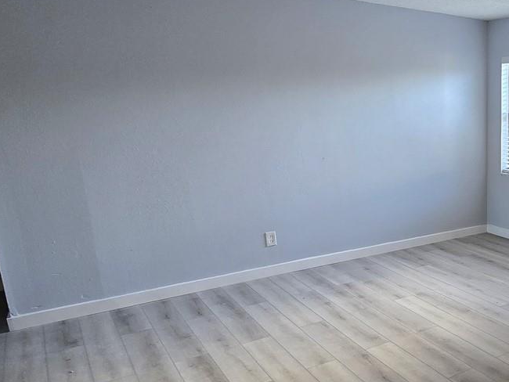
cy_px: 226
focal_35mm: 32
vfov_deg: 44.0
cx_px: 509
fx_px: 471
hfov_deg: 47.2
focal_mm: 2.2
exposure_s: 1/60
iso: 200
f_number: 2.2
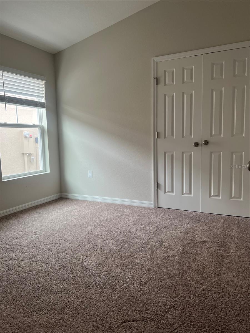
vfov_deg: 67.3
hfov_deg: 53.1
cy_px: 166
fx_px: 250
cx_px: 125
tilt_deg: -5.0
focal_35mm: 26
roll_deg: +1.9
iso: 80
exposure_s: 1/120
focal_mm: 5.7
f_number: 1.5
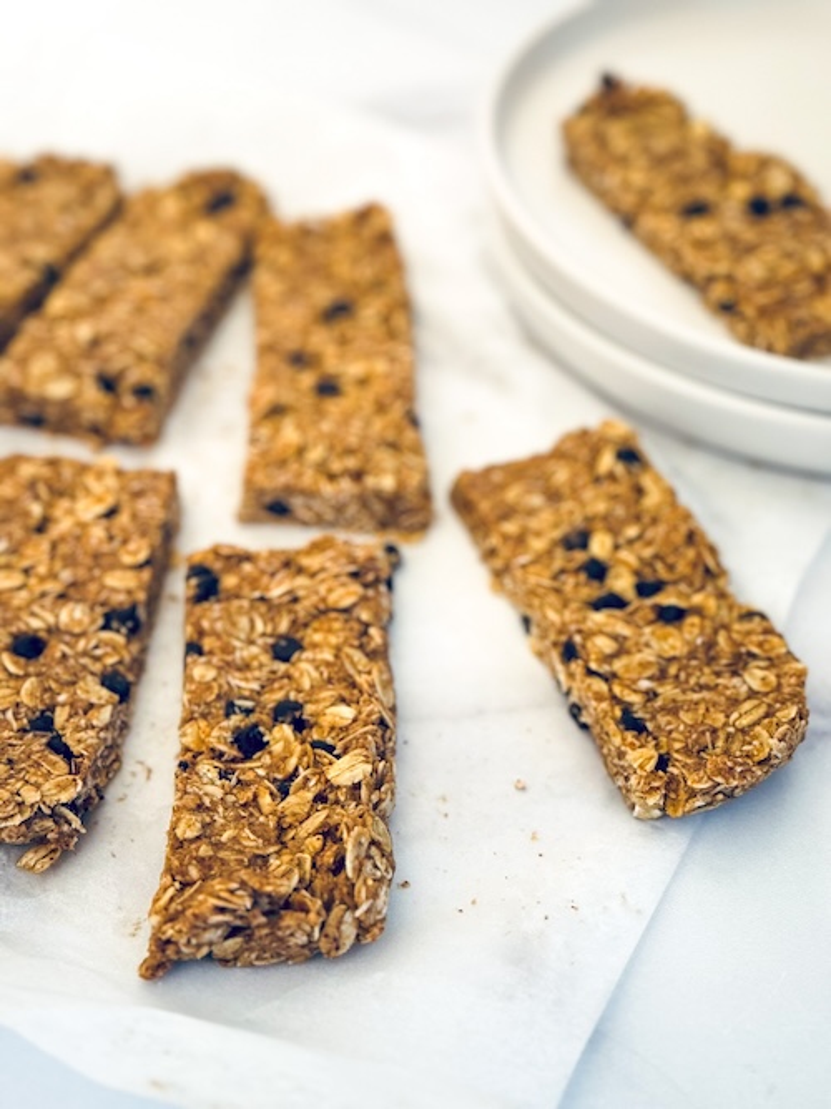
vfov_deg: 39.7
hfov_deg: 30.3
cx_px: 416
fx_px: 1537
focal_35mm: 48
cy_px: 554
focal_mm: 6.76
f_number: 1.8
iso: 320
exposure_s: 1/40
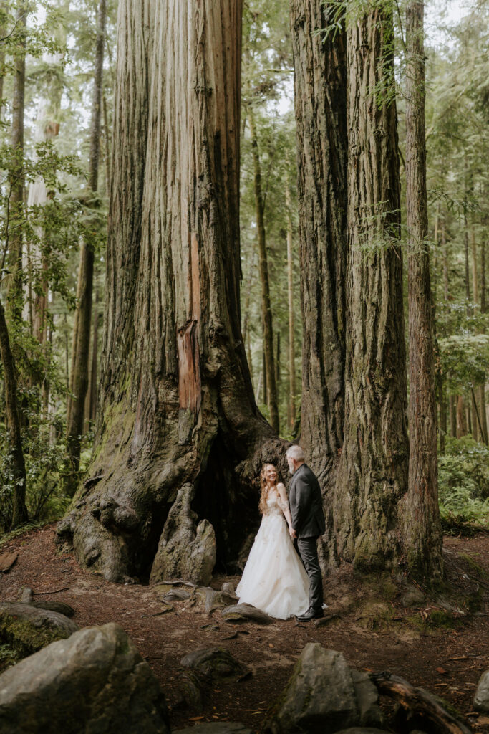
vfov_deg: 54.4
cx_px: 244
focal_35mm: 35
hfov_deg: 37.9
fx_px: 713
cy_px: 367
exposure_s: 1/250
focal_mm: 35
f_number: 1.4
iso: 200
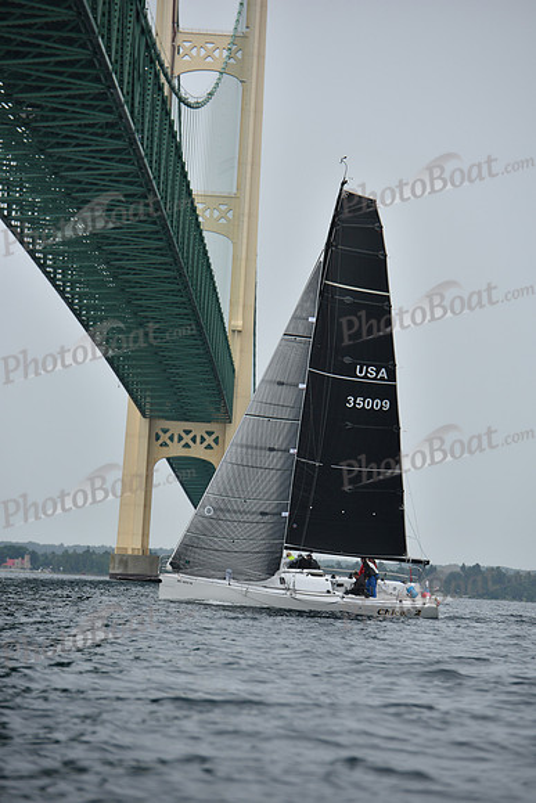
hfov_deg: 7.4
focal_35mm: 185
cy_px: 402
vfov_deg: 11.1
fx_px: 4129
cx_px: 268
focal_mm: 185
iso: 250
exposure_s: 1/800
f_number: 5
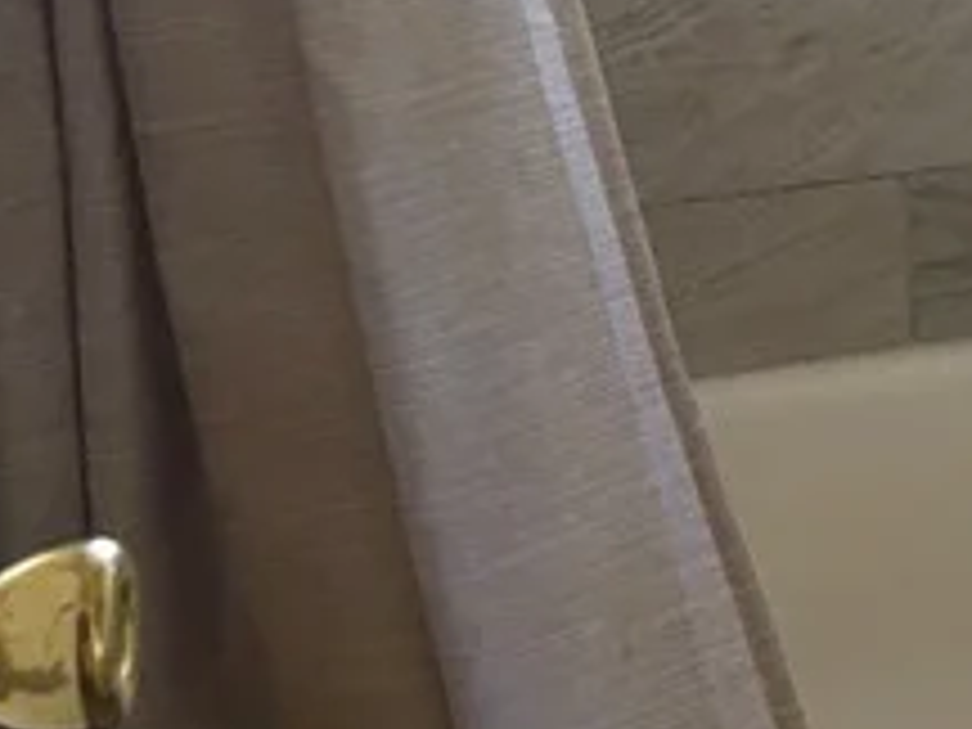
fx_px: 3454
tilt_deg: -10.7
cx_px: 2246
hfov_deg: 12.8
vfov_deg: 11.5
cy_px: -382
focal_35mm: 123
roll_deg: +0.6
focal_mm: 5.96
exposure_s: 1/79
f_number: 1.6
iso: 125
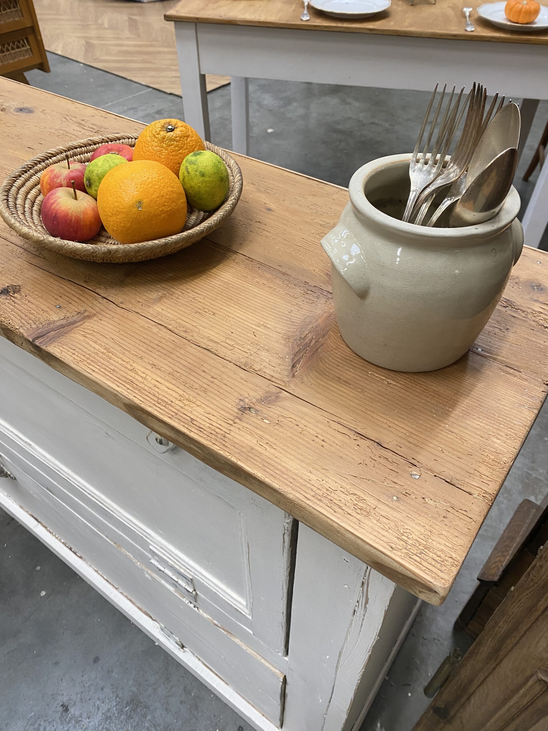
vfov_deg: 67.3
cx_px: 274
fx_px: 549
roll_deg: +0.0
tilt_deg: -44.9
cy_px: 366
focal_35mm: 26
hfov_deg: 53.1
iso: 125
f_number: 1.8
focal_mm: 4.25
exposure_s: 1/50
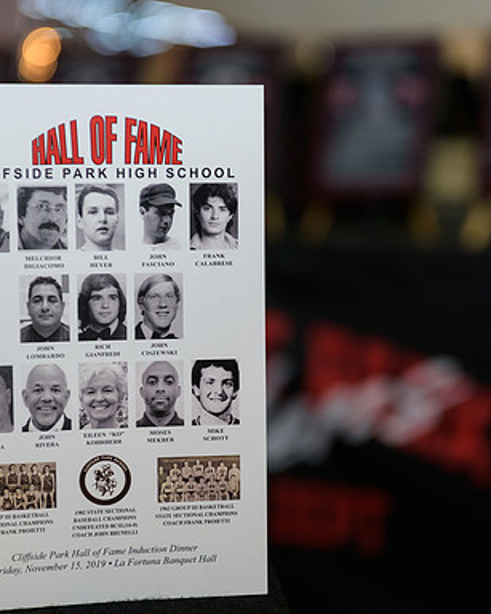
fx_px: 1545
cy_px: 306
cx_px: 296
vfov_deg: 22.5
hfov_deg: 18.0
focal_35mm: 85
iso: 1000
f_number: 3.2
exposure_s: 1/125
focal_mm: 60
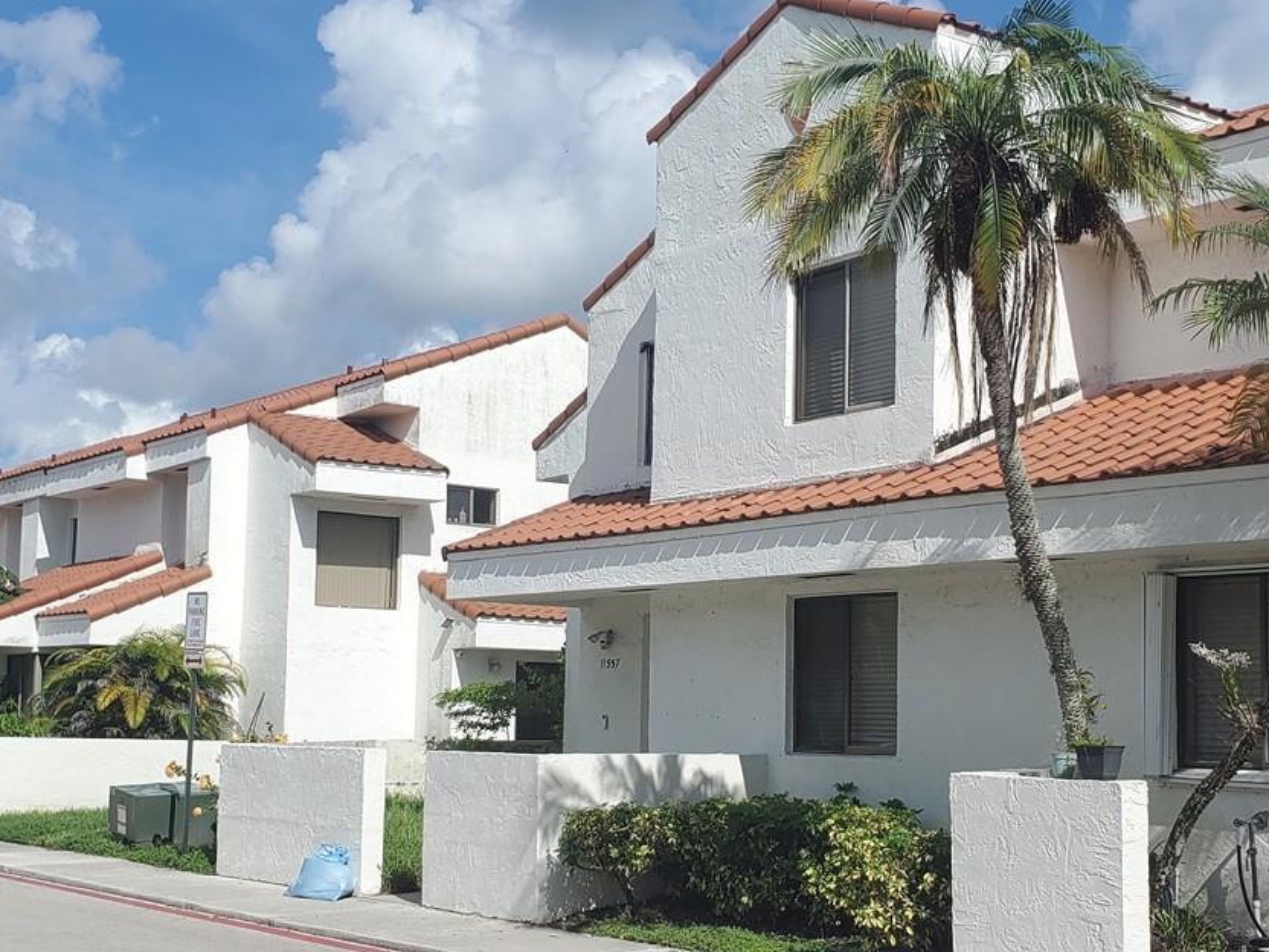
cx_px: 692
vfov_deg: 29.0
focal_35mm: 50
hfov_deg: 38.2
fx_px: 1833
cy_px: 598
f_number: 2.4
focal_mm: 4.3
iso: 50
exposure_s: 1/2393
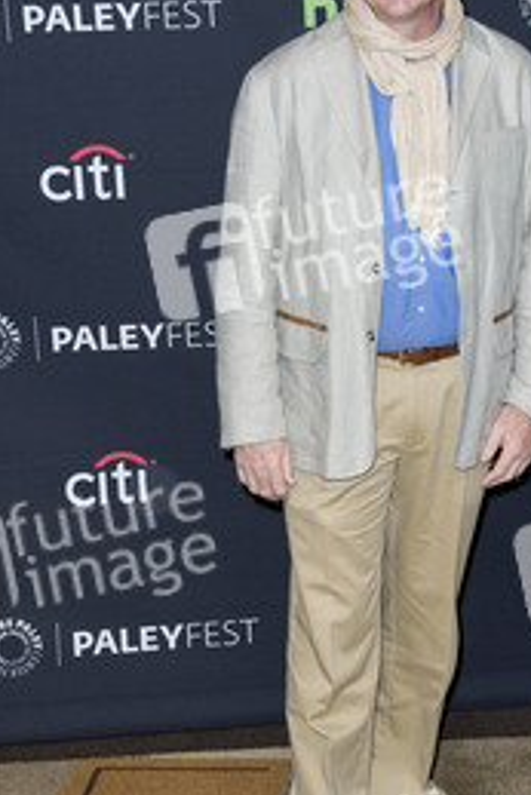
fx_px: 1635
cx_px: 394
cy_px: 402
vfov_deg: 27.3
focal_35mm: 74
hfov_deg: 18.3
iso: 640
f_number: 5.6
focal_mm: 48
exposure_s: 1/320
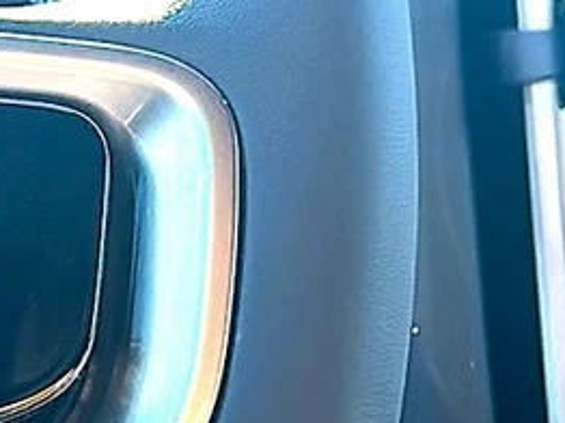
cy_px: 308
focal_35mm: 131
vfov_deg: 11.3
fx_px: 2136
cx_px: -136
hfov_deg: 14.5
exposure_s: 1/419
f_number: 1.78
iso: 100
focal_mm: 6.86
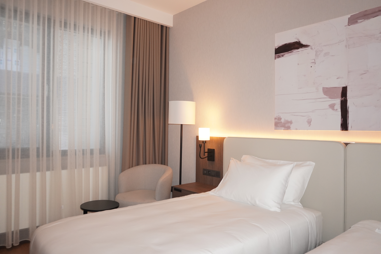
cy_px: 127
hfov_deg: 67.4
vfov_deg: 47.9
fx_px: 286
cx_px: 190
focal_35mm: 27
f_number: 4
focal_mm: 18
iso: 1000
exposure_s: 1/160
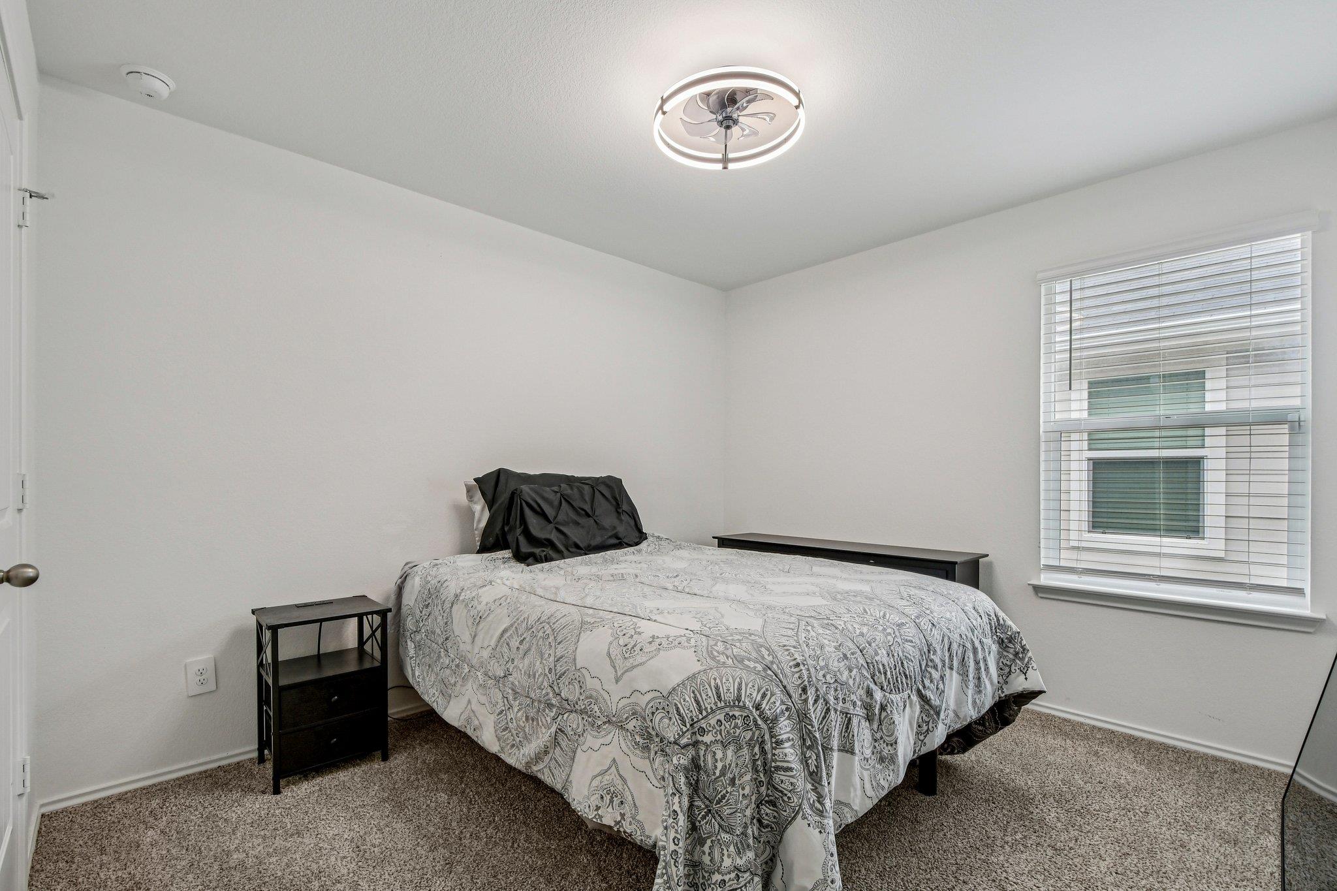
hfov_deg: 100.4
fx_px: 557
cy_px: 446
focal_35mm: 15
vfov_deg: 77.3
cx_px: 668
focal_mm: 10
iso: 400
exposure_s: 1/25
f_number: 8
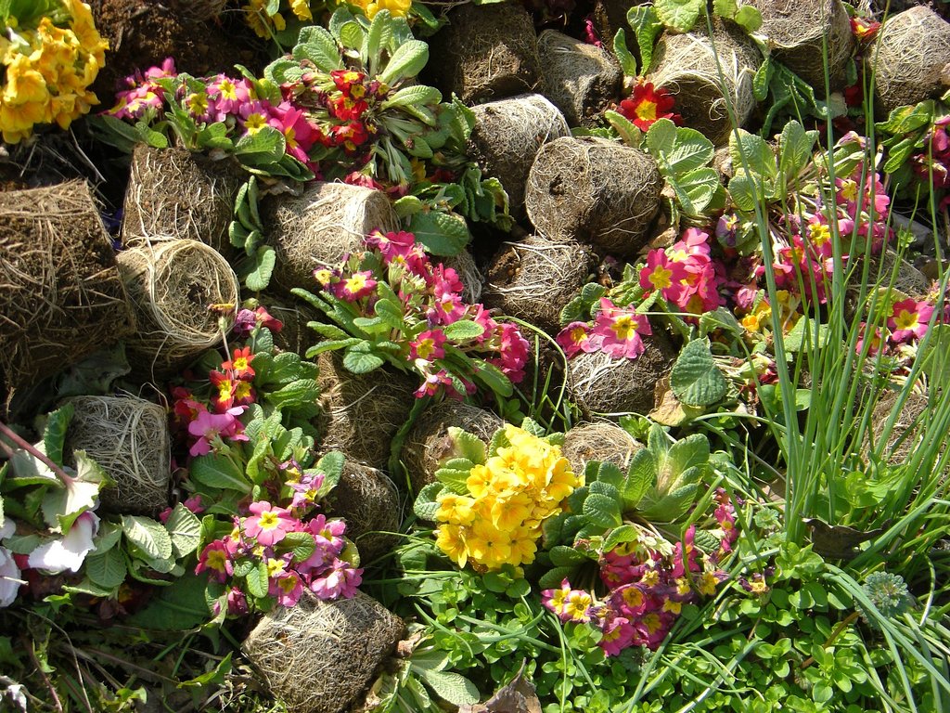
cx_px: 475
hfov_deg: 23.6
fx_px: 2278
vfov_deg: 17.8
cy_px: 356
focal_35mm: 83
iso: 50
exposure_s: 1/250
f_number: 4
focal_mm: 13.7
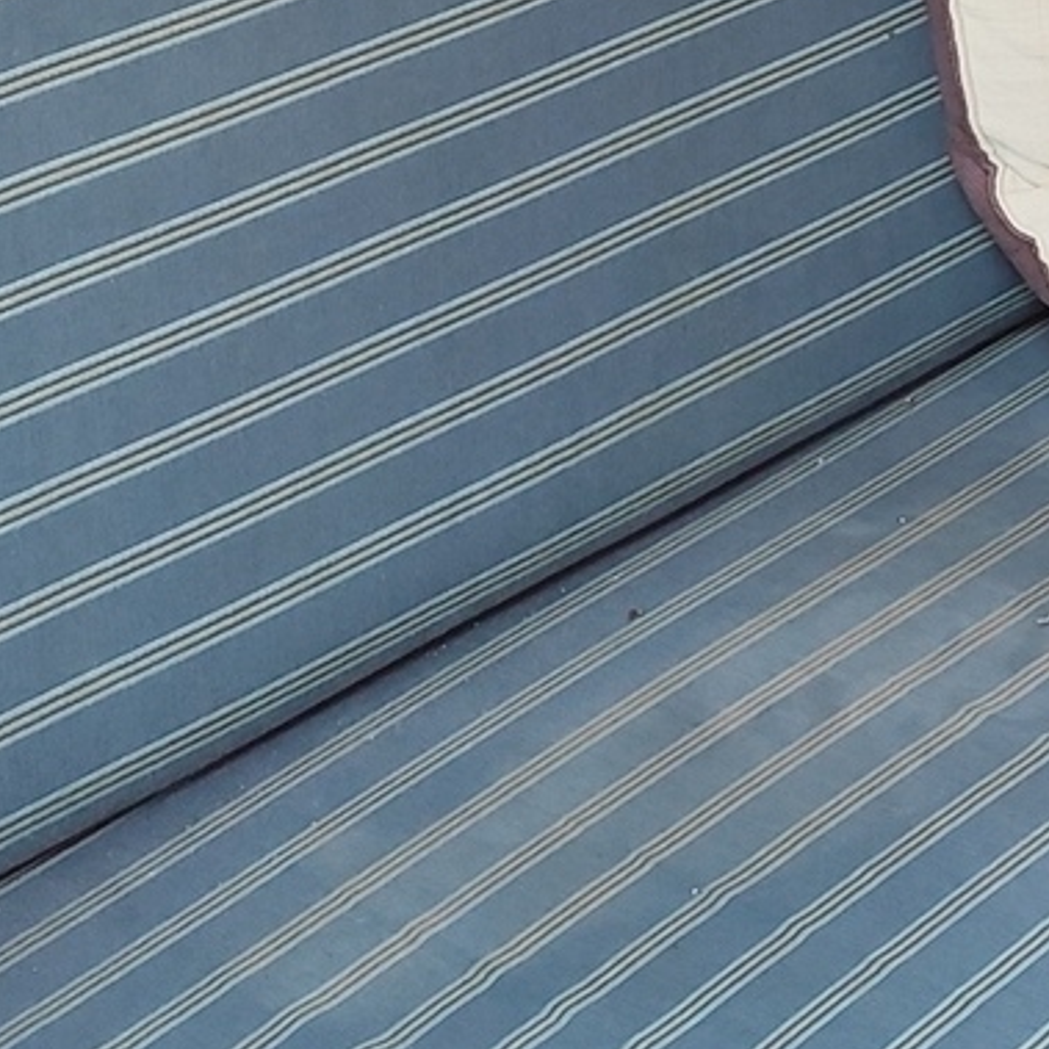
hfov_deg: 13.0
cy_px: -585
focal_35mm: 134
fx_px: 4594
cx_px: 747
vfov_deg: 12.3
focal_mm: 6.19
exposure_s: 1/50
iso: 200
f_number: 1.65
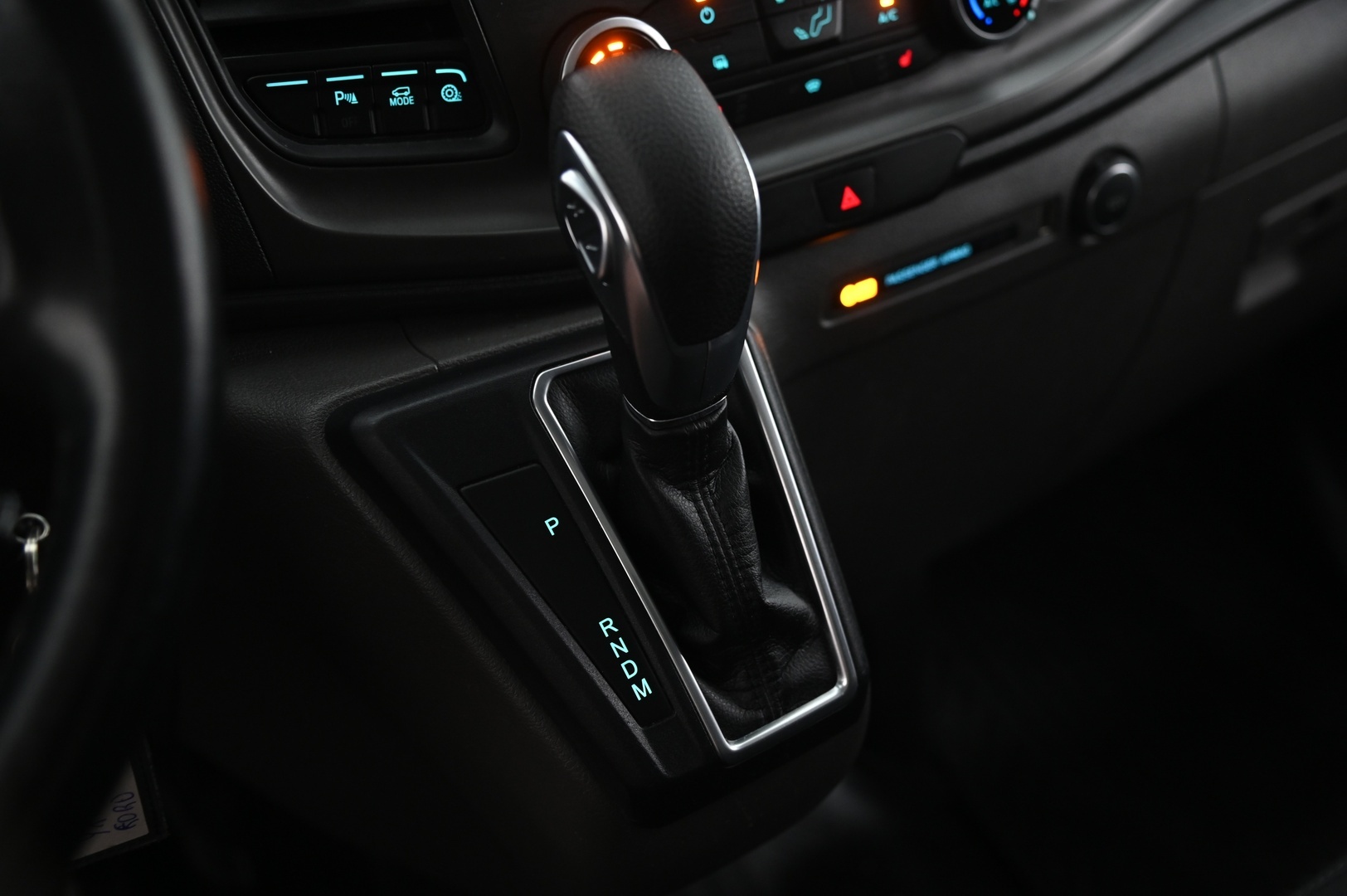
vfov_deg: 29.2
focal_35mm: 46
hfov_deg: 42.8
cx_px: 674
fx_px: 1720
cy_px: 448
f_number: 4
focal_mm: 46
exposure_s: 1/15
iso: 2000
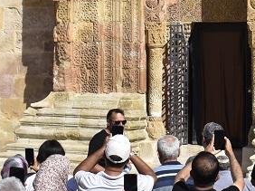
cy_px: 7
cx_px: 218
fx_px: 964
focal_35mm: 131
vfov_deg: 11.2
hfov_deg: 14.9
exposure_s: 1/500
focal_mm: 20
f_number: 8
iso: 140
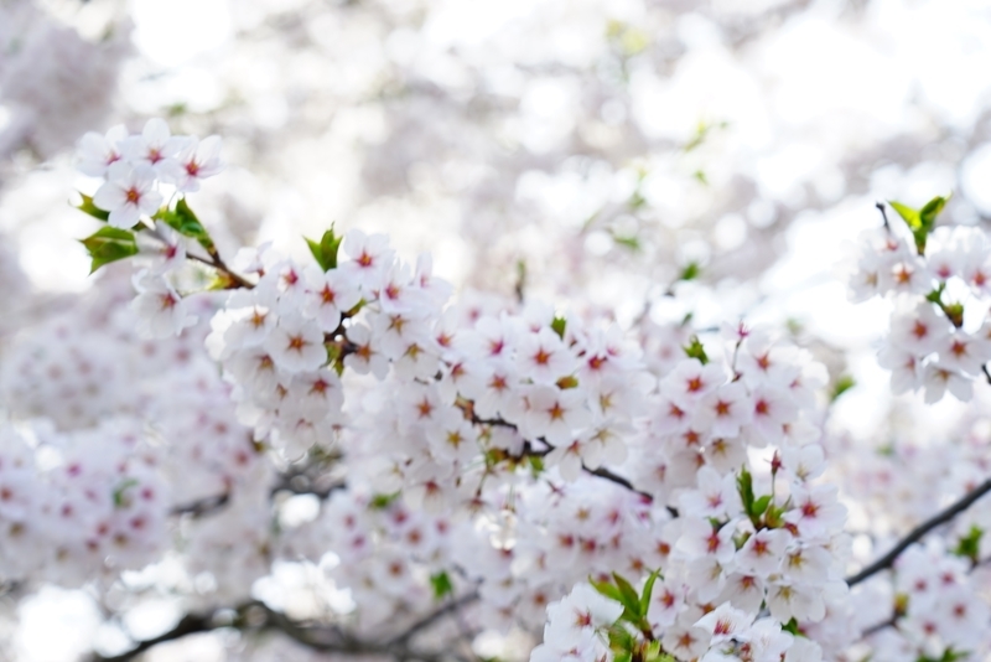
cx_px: 496
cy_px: 331
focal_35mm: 91
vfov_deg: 15.0
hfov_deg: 22.4
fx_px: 2506
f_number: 5.6
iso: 100
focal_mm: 91
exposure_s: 1/125
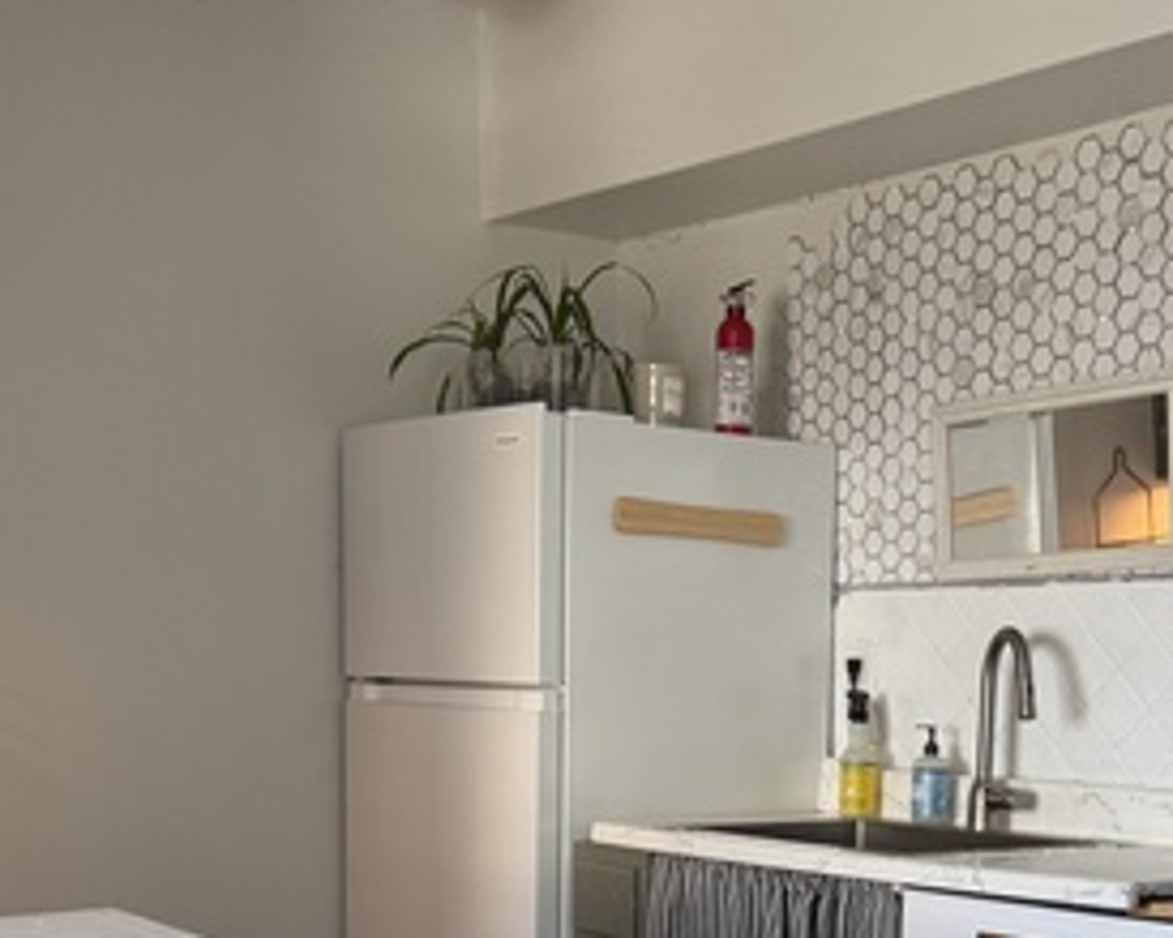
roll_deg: +0.6
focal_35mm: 57
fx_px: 1978
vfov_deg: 25.6
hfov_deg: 32.9
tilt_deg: -7.1
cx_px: 734
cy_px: 882
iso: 200
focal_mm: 6.76
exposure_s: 1/85
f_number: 1.78
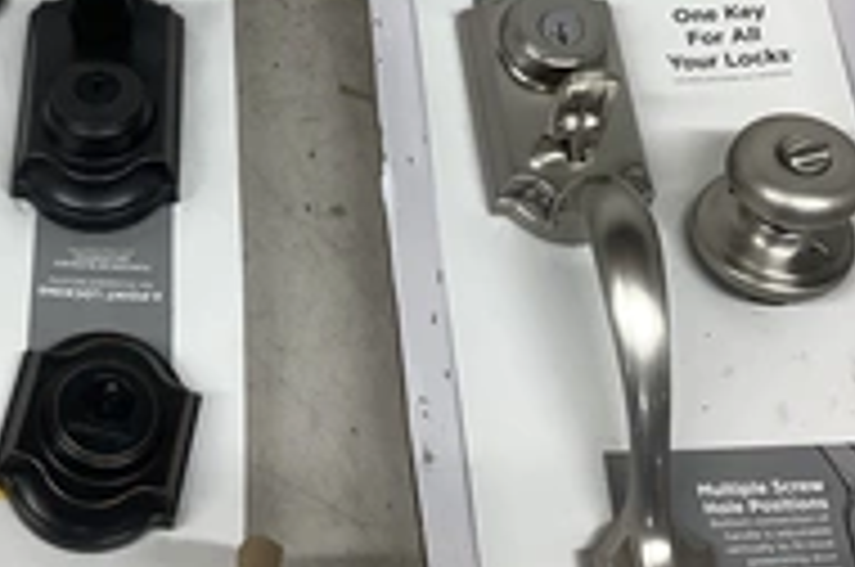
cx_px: 248
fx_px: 1612
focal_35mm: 68
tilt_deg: -59.4
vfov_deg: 19.7
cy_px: 104
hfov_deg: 29.4
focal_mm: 3.3
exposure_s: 1/120
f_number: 2.4
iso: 64
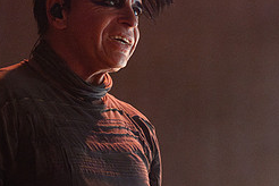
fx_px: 1131
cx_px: 185
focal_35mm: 146
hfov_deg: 14.0
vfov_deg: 9.4
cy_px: 117
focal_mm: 62
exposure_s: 1/200
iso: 2500
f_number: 3.5
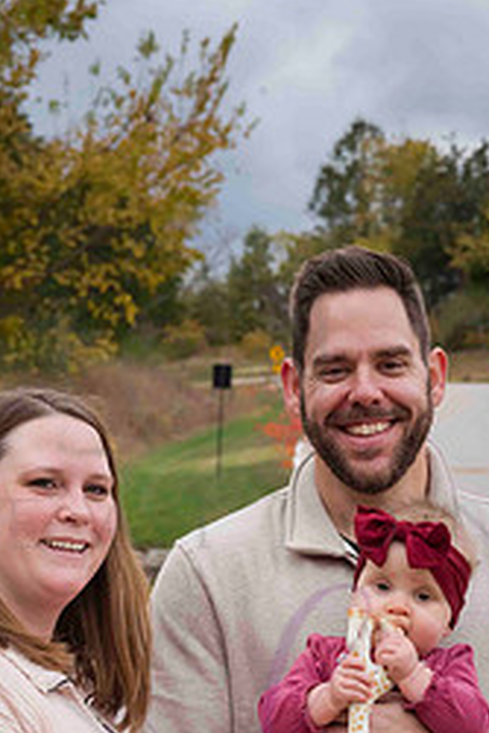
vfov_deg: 13.3
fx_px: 3113
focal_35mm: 153
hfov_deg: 9.0
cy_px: 627
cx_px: 199
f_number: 11
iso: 800
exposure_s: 1/400
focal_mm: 85
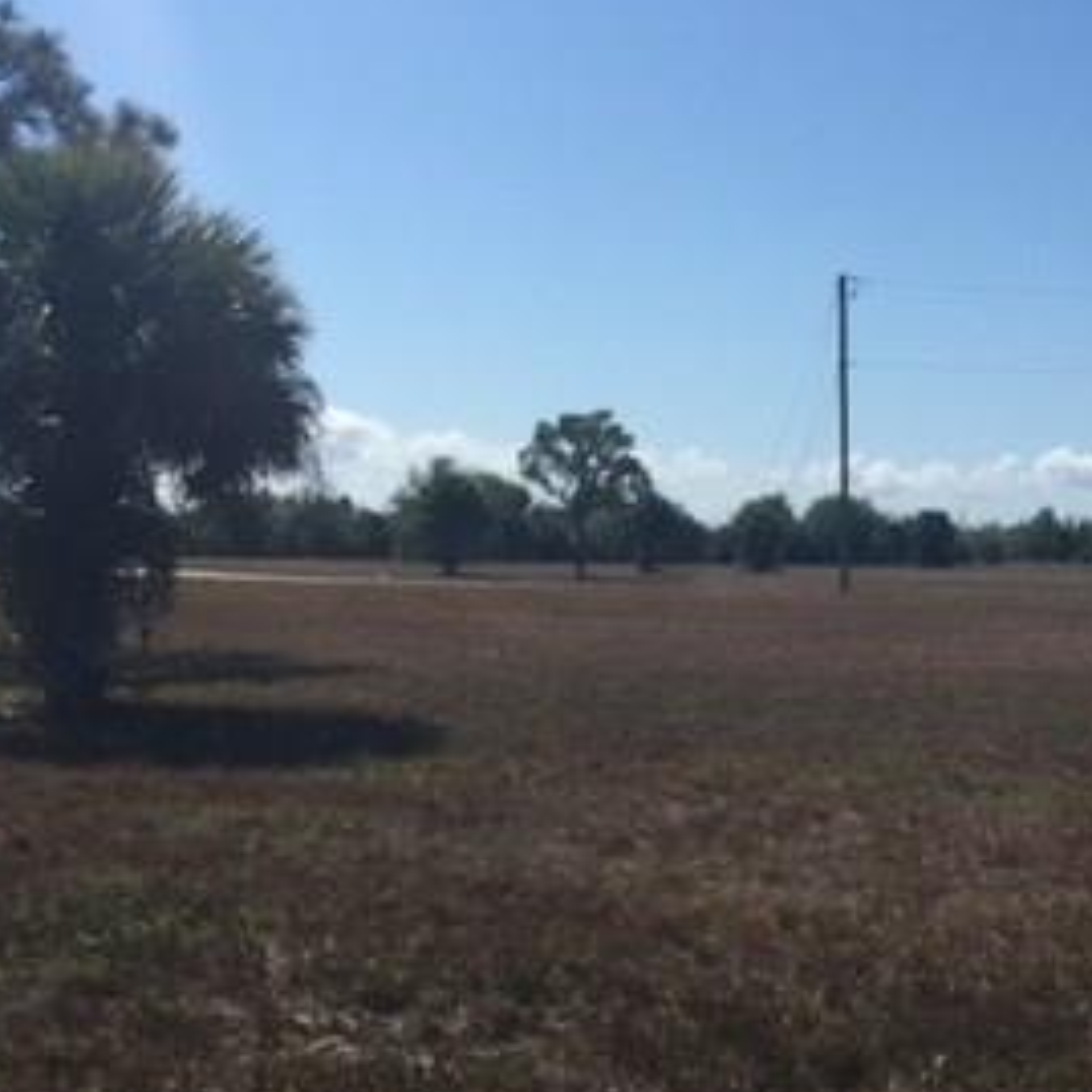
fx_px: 2177
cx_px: 727
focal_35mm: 61
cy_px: 698
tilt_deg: -4.8
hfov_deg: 28.0
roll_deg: -1.7
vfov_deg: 28.0
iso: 32
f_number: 2.2
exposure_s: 1/3049
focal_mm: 4.15
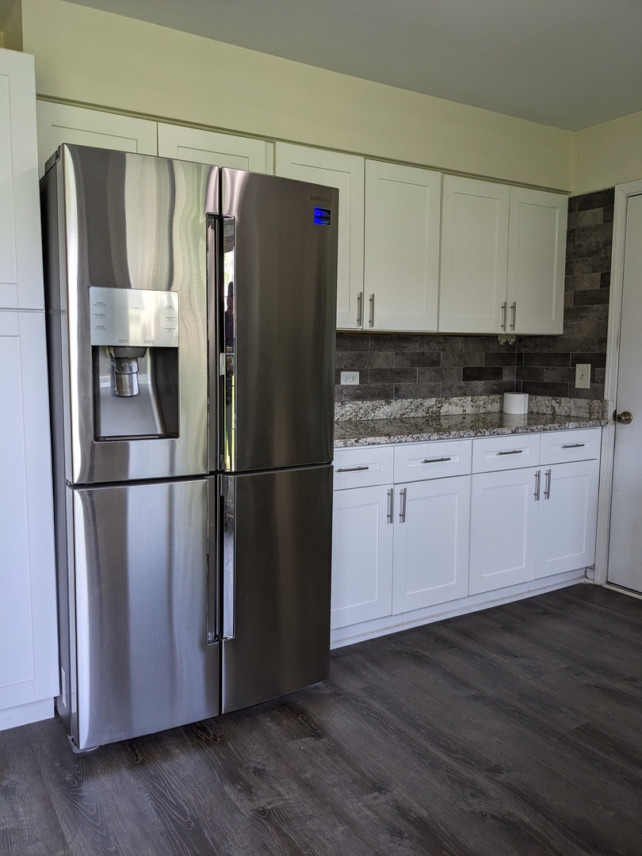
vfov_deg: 65.3
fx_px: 668
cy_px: 428
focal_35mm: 27
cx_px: 321
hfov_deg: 51.4
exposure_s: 1/144
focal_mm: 4.38
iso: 63
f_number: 1.73
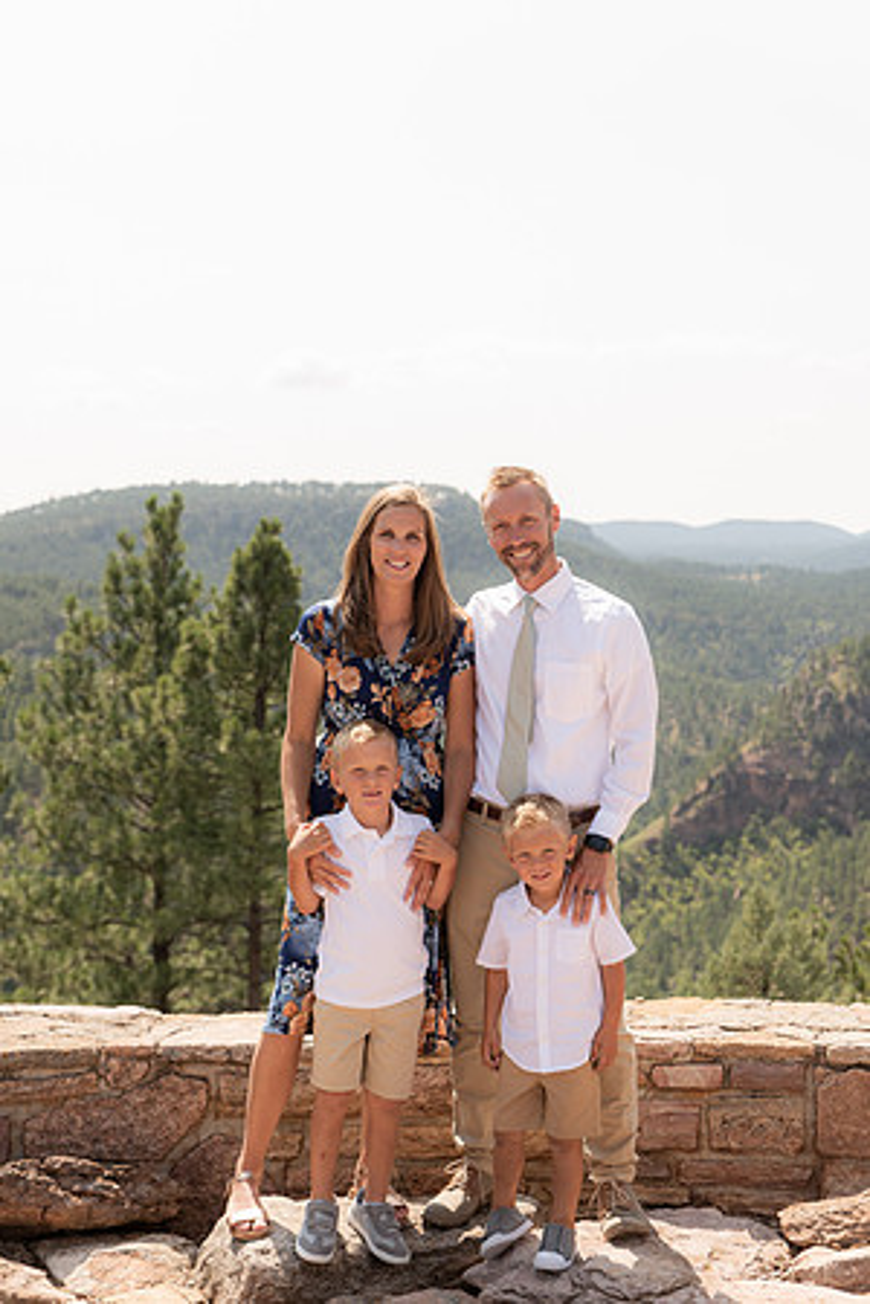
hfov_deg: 22.6
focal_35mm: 60
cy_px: 652
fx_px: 2175
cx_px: 435
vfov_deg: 33.4
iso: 80
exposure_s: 1/400
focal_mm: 60
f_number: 4.5
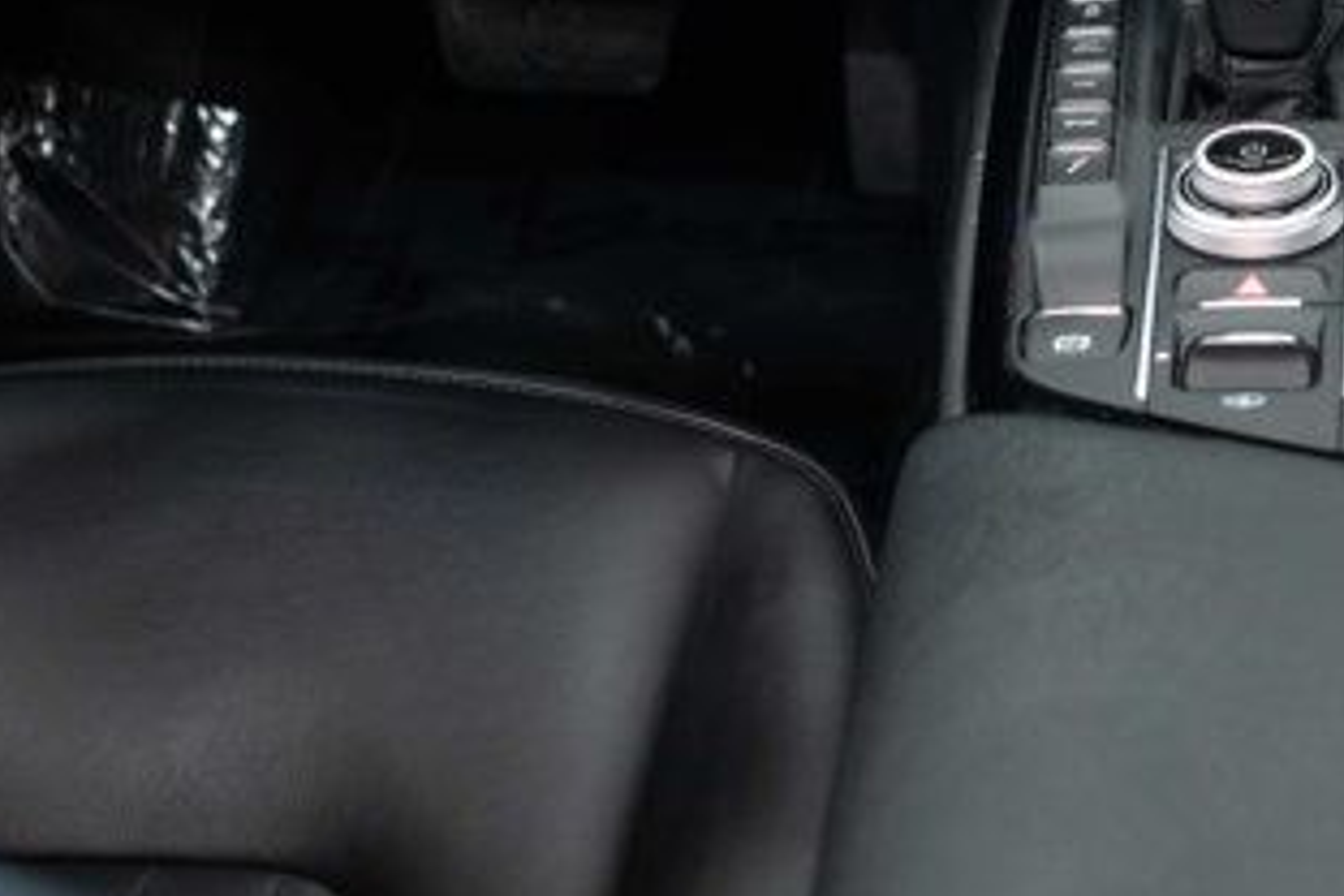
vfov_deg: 14.4
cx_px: 1417
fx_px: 3434
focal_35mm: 92
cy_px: -205
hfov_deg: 21.2
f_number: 3.5
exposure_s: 1/50
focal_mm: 28
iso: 1000
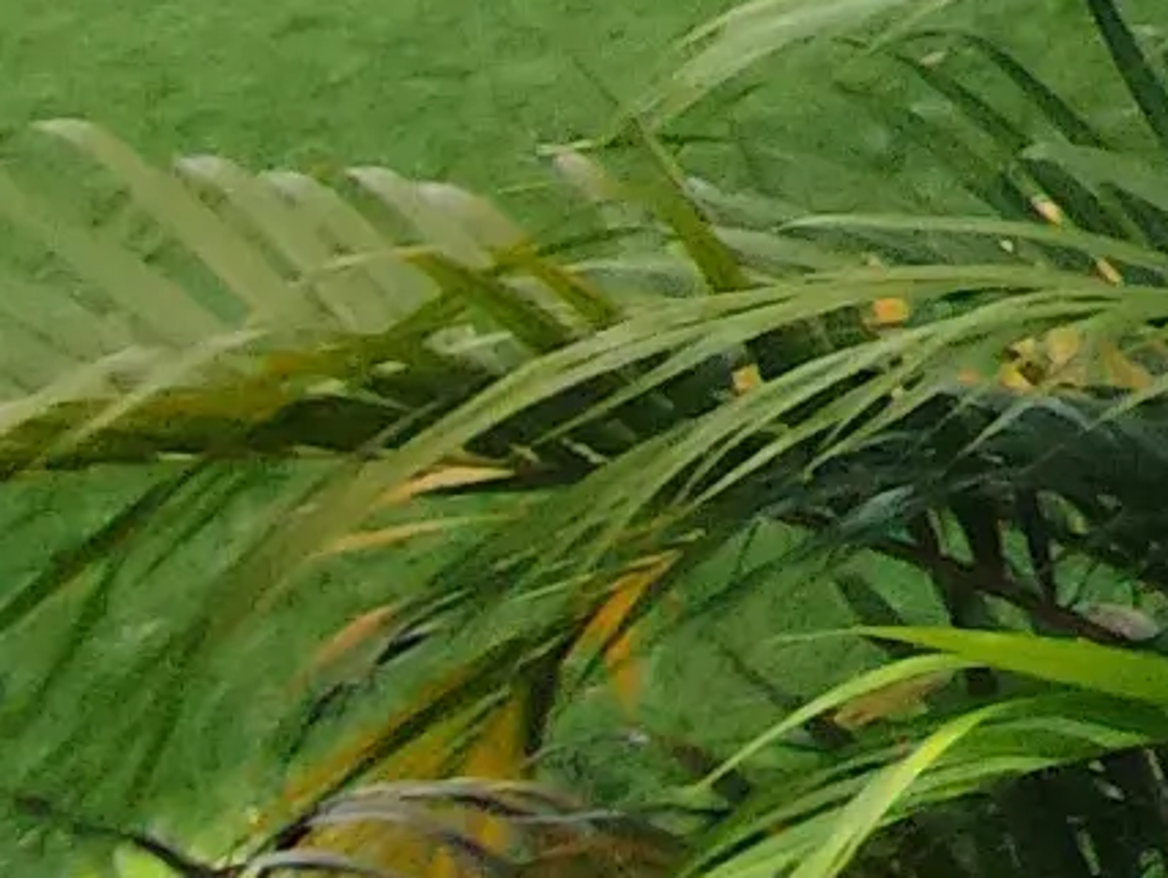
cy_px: -1299
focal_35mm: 123
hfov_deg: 10.0
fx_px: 4154
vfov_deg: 10.3
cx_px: 3846
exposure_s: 1/1226
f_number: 2.2
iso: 50
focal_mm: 1.65
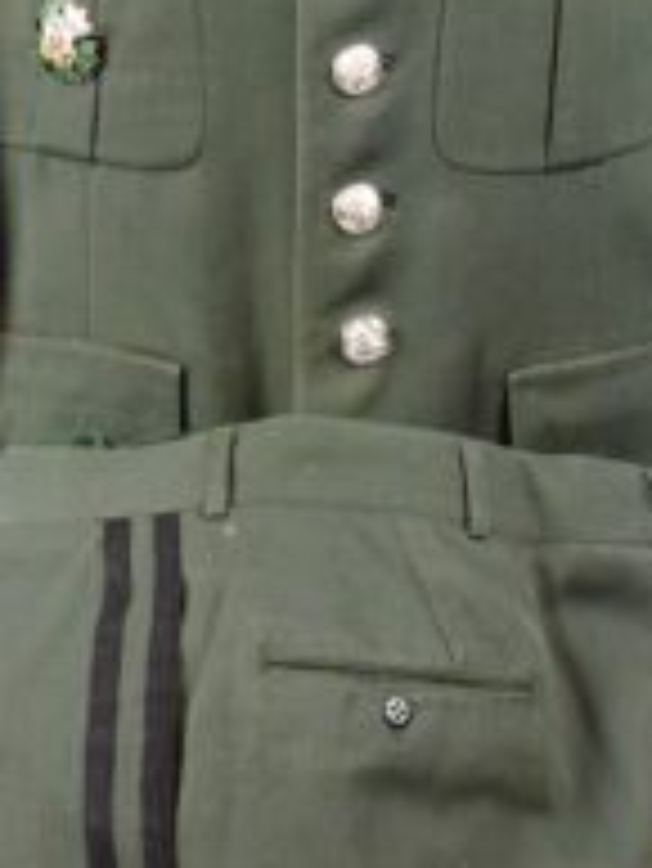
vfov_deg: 22.7
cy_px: 193
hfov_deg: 17.4
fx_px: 2132
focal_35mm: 85
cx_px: 351
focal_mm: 7.4
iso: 400
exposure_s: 1/60
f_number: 3.9
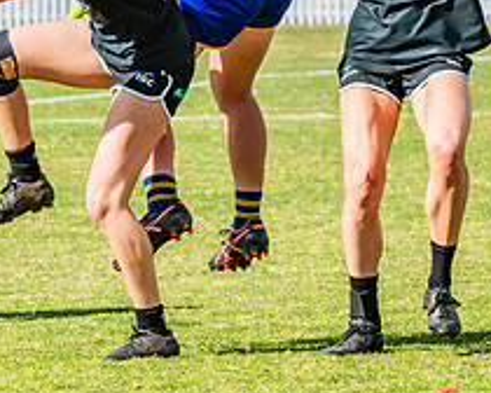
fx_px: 9271
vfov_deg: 2.4
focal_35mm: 638
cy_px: -57
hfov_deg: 3.0
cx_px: 161
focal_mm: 180
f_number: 11
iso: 800
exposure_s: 1/1250
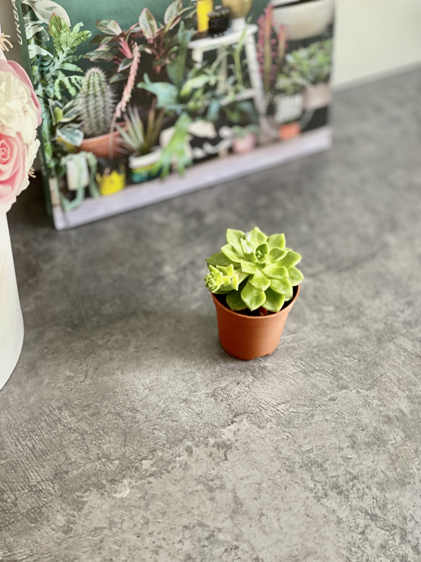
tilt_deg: -46.3
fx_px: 1038
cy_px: 281
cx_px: 210
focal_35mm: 64
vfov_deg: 30.3
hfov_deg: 22.9
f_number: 2.2
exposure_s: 1/40
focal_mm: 7.5
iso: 200
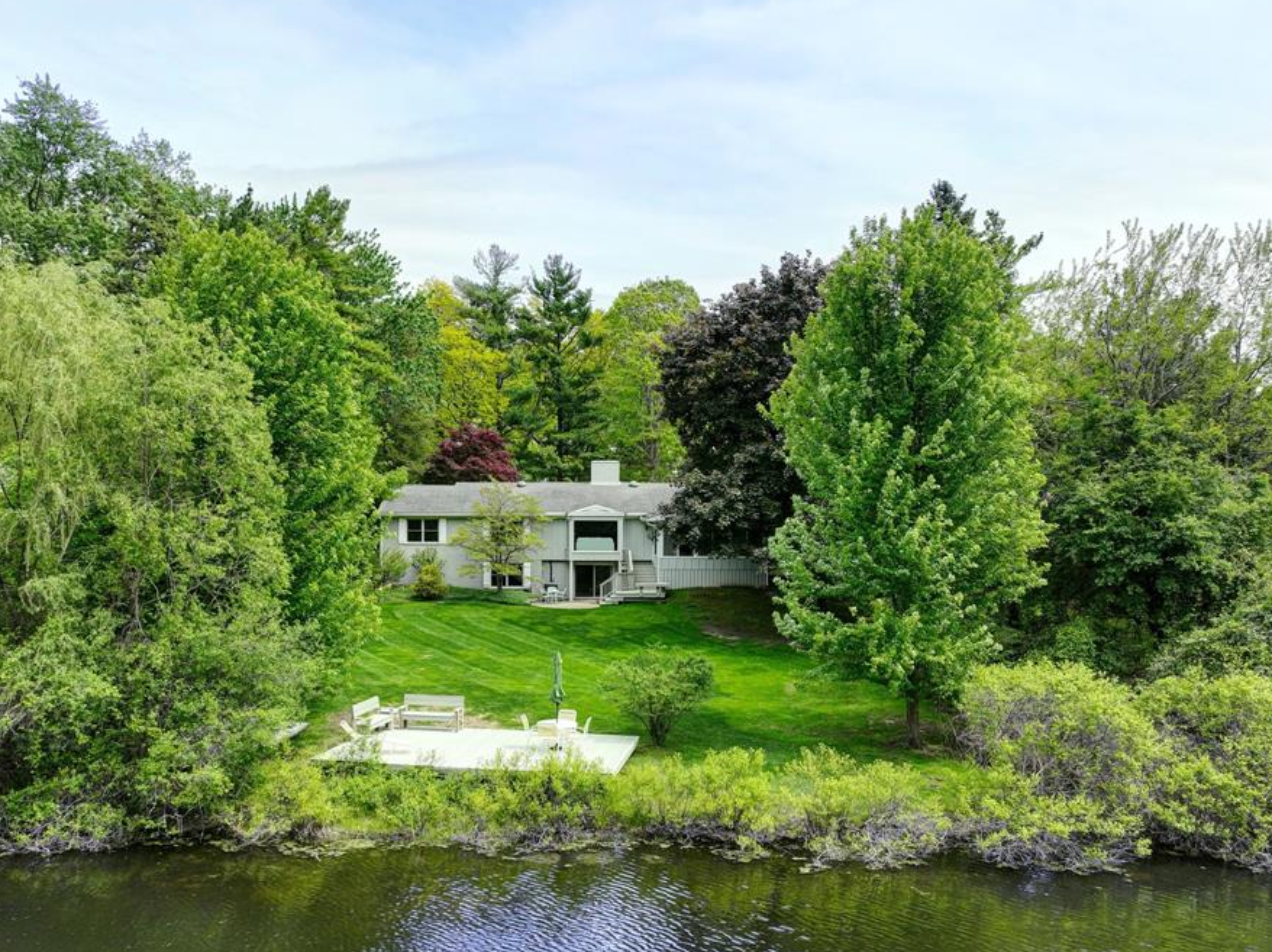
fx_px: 1028
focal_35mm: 28
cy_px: 515
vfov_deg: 49.6
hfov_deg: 63.3
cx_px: 572
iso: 180
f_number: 2.8
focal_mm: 12.3
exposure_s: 1/2000
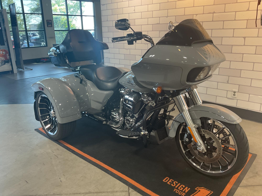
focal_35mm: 29
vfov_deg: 48.2
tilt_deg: -16.8
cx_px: 131
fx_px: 219
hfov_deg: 61.7
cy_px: 98
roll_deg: +2.0
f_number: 1.8
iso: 64
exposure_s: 1/60
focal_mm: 3
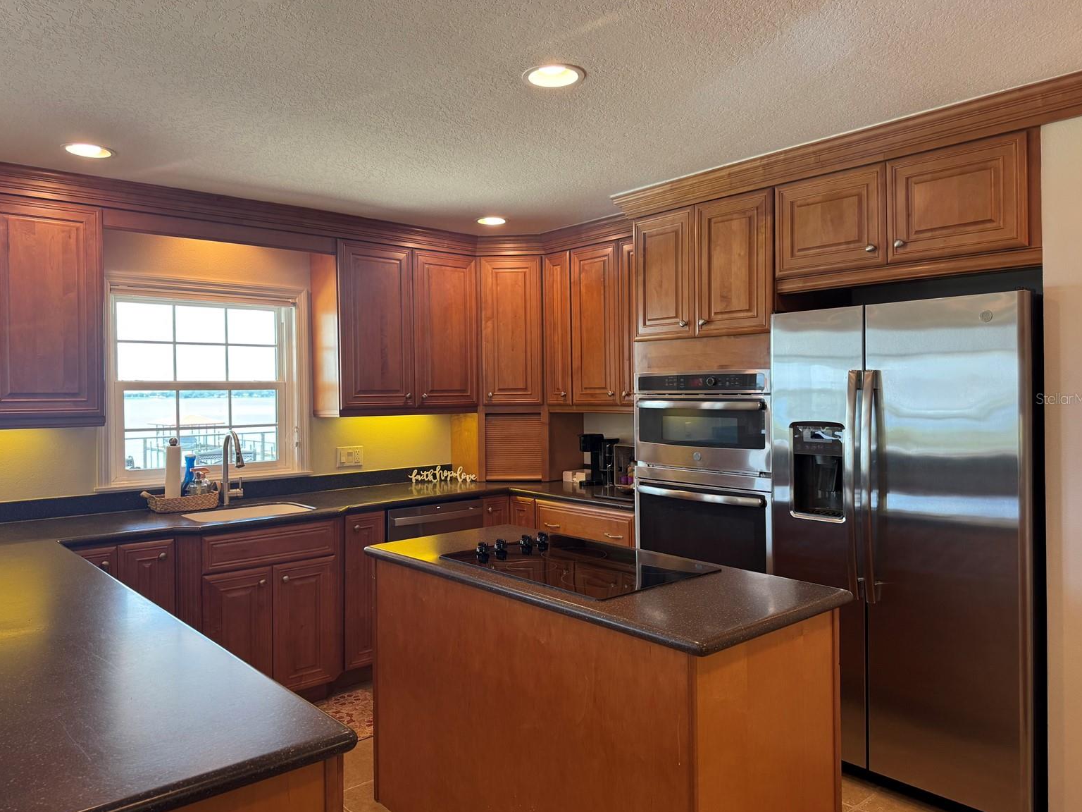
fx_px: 781
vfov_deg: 54.9
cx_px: 539
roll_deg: +0.3
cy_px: 398
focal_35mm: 25
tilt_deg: -0.2
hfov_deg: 69.4
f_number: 1.78
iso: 125
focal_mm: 6.76
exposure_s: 1/120
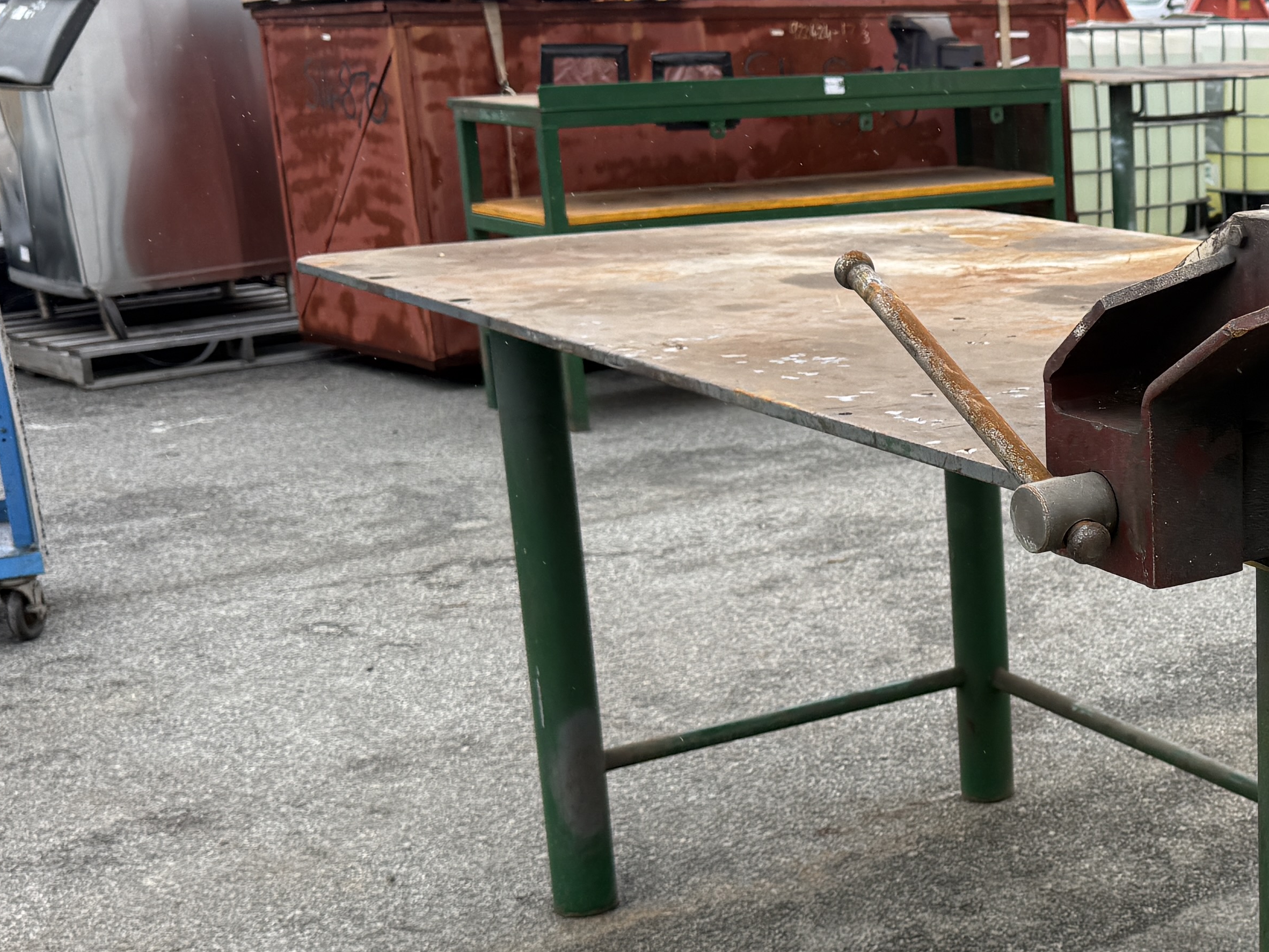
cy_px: 631
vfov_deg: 25.1
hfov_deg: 30.8
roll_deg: -0.5
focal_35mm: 58
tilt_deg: -12.9
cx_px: 1270
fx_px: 2126
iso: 80
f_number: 1.78
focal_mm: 6.76
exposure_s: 1/1211
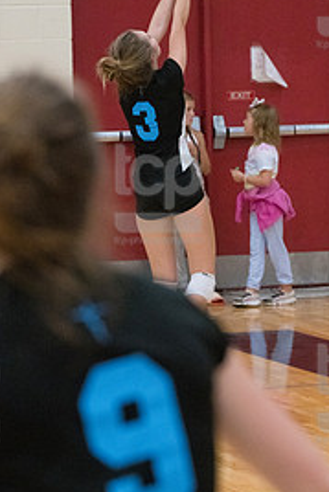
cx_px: 158
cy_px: 195
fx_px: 2806
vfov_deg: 10.0
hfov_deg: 6.7
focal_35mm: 205
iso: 6400
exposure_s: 1/1000
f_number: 4.5
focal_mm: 122
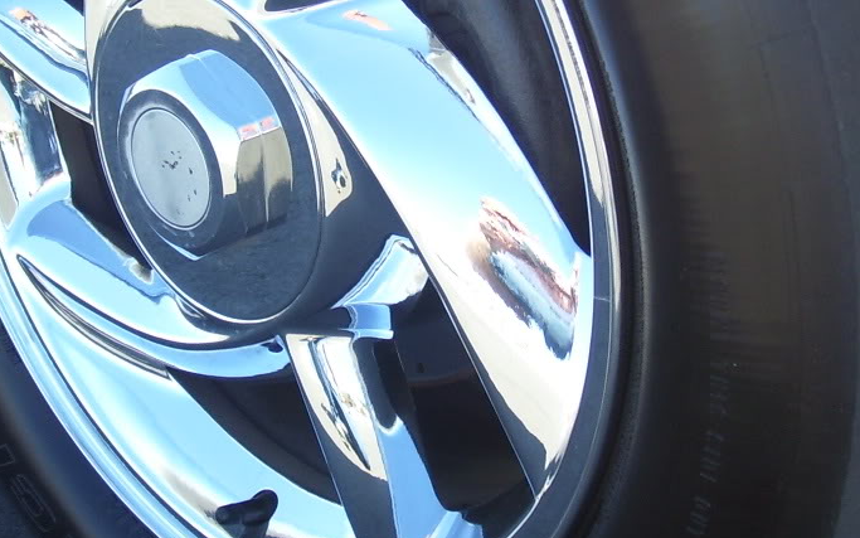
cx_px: 443
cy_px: 125
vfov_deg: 15.5
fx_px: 1969
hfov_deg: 24.6
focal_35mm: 84
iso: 80
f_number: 3
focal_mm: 7
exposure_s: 1/180
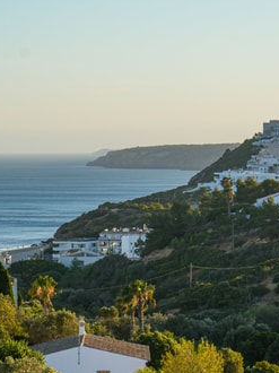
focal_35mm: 102
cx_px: 33
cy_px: 186
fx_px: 1098
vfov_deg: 19.3
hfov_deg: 14.4
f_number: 8
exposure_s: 1/200
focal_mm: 70
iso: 100
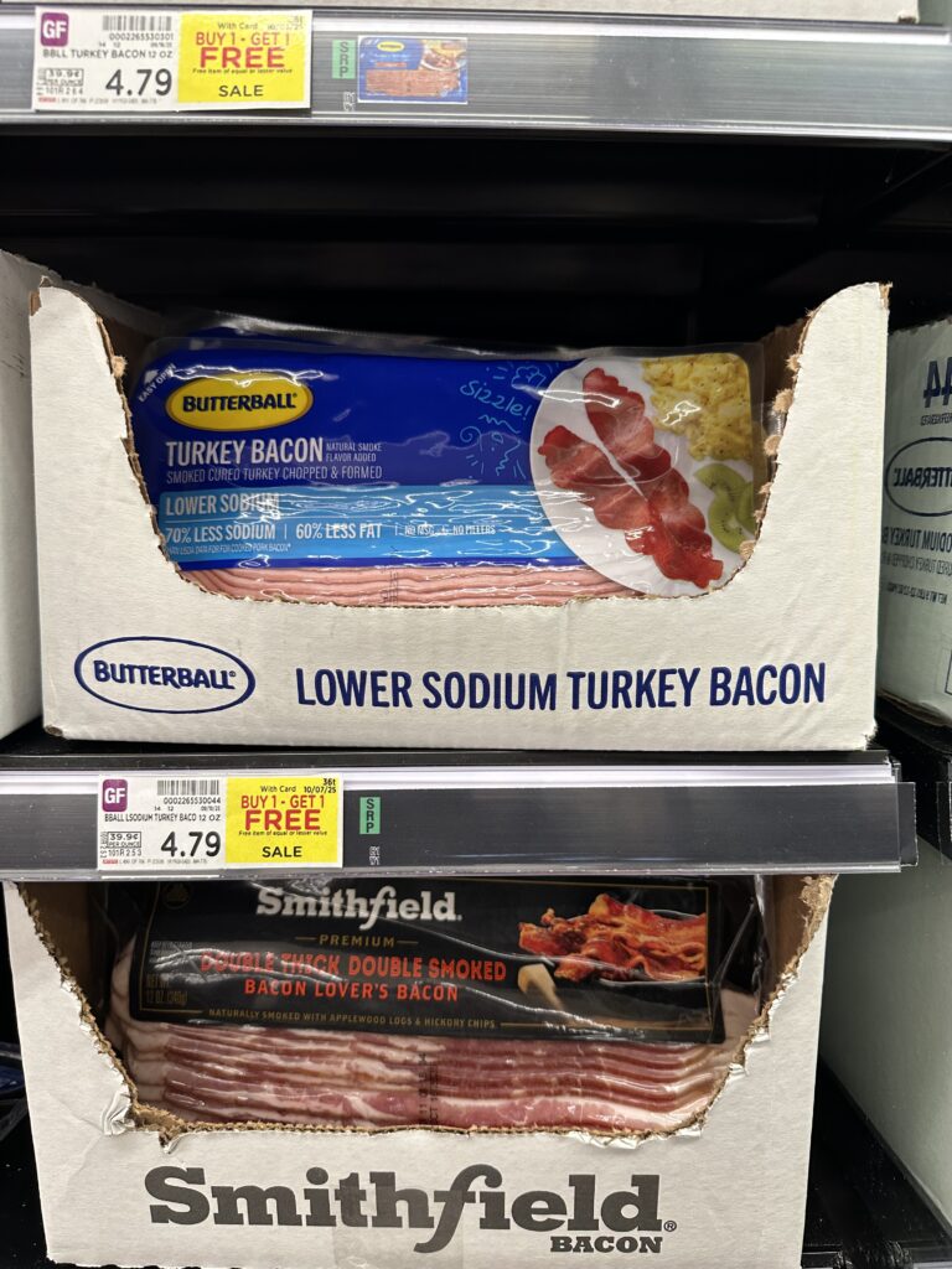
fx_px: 880
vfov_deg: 71.6
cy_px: 634
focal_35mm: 24
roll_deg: -1.7
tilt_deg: -10.7
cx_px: 476
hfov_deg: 56.8
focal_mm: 6.86
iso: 160
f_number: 1.78
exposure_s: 1/121
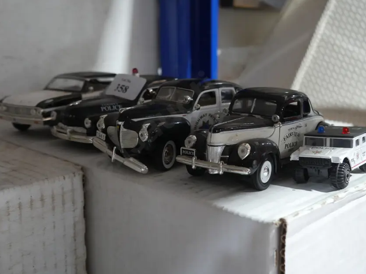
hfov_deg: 38.9
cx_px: 172
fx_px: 518
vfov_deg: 29.6
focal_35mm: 49
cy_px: 114
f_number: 4.5
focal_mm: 20
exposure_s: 1/60
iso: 1000
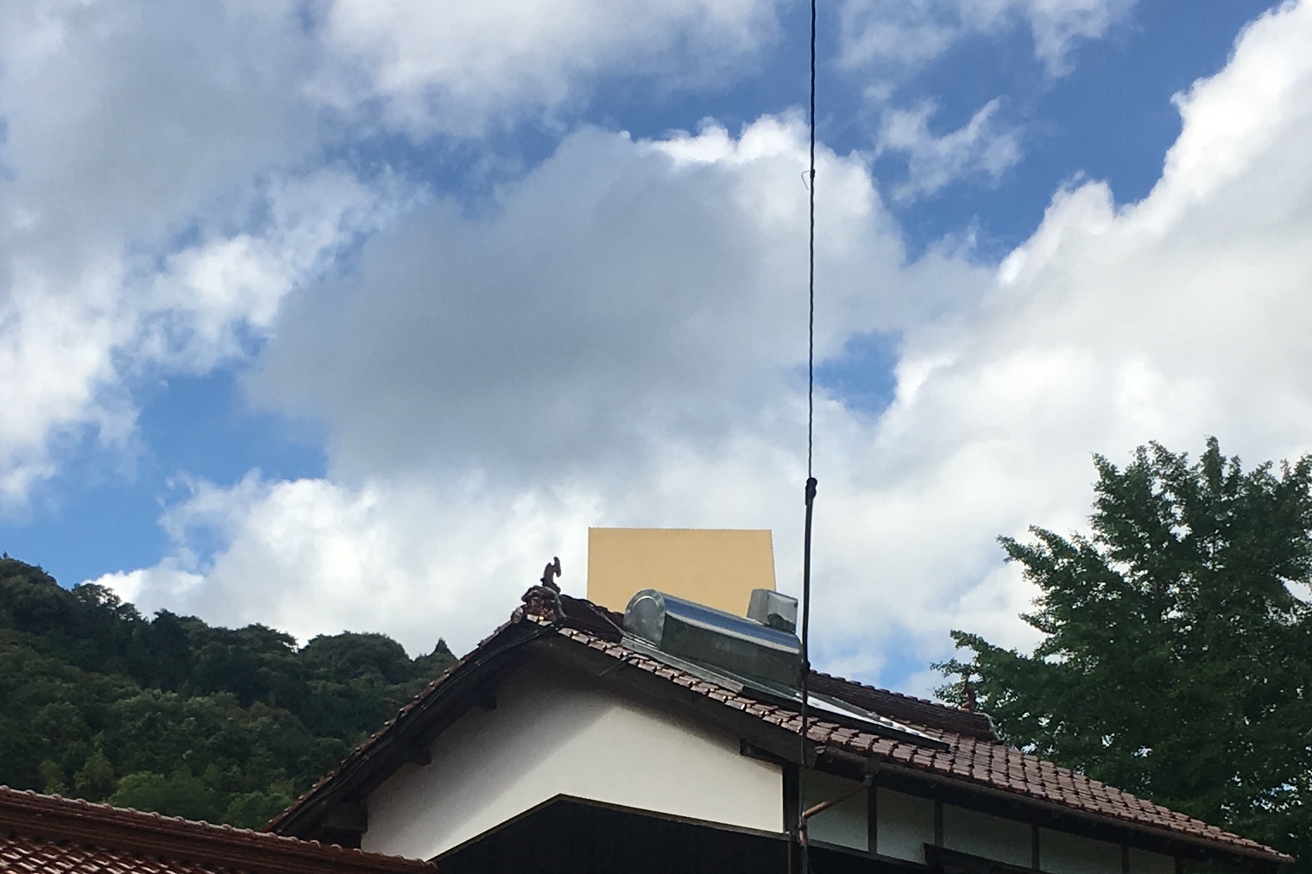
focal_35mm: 80
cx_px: 606
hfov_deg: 25.4
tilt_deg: +9.5
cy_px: 825
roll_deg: -1.1
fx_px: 2915
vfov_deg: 16.8
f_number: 2.2
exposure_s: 1/1789
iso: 25
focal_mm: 4.15
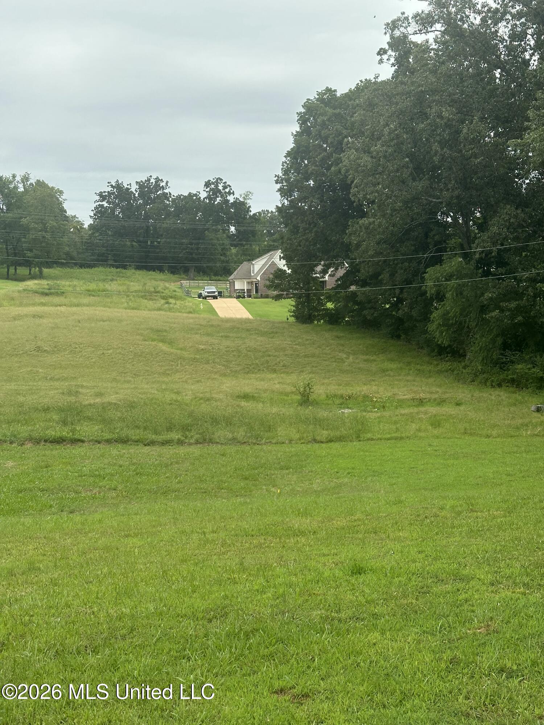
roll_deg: -1.2
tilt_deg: -1.9
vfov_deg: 39.7
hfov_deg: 30.3
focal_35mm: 48
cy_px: 362
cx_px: 272
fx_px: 1006
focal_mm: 6.86
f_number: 1.78
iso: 64
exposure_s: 1/2809
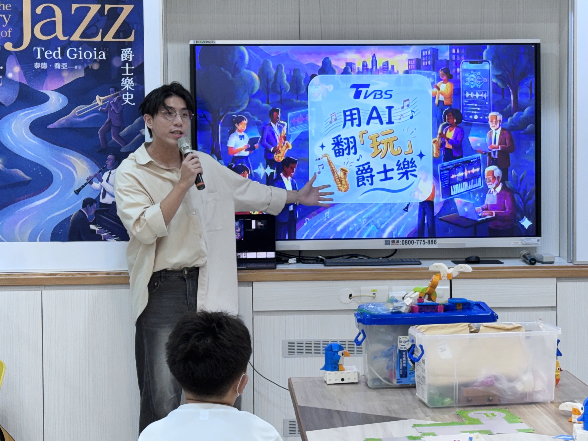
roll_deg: +0.8
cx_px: 383
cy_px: 199
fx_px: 1410
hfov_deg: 23.5
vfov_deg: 17.8
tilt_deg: -3.0
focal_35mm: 83
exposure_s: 1/60
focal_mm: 6.76
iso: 50
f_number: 1.78
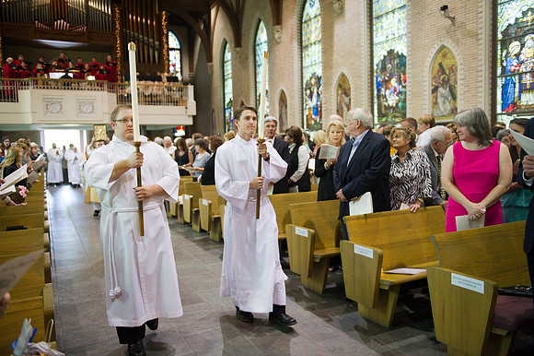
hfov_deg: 60.3
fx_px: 460
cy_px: 178
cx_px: 267
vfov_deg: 42.3
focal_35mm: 31
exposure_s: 1/160
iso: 2000
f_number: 2.8
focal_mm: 31
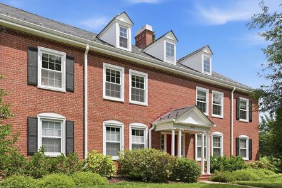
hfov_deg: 63.4
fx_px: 228
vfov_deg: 44.8
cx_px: 139
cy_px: 102
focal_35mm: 29
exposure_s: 1/500
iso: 250
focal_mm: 17.4
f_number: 9
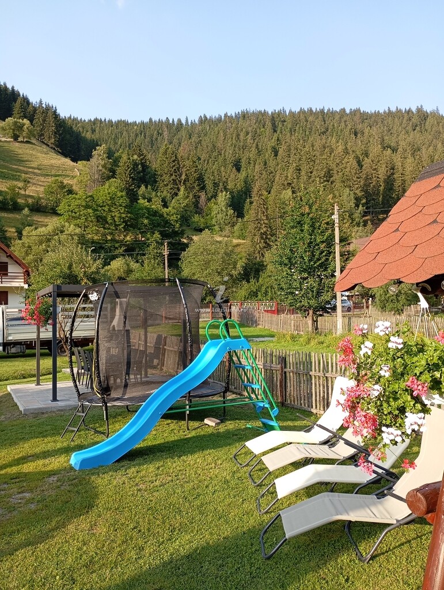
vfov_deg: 63.4
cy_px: 295
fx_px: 478
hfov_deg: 49.9
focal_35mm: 28
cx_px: 222
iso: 100
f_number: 1.8
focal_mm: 4.27
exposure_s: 1/146
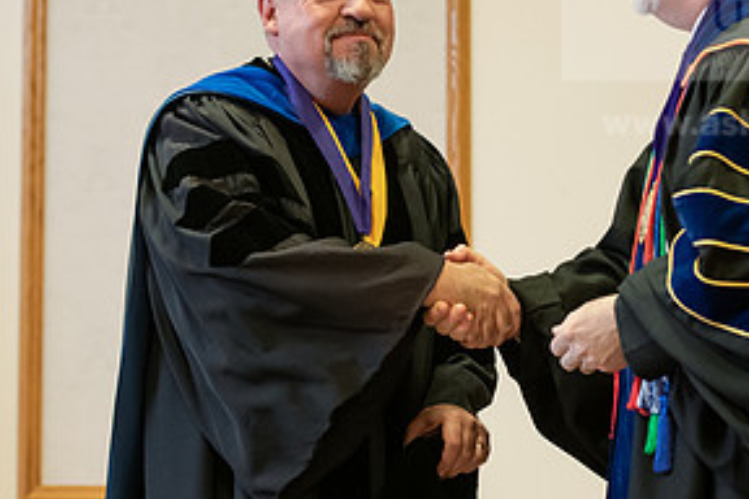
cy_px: 178
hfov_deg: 14.5
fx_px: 2933
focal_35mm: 141
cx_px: 484
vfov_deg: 9.7
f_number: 3.5
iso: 2500
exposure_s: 1/200
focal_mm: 70
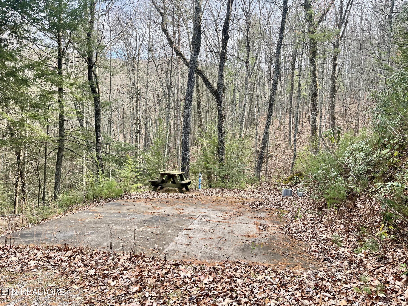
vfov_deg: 54.9
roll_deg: -2.9
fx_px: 295
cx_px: 204
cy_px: 153
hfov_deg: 69.4
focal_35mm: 25
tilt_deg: -1.4
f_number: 1.6
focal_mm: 5.1
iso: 32
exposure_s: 1/341
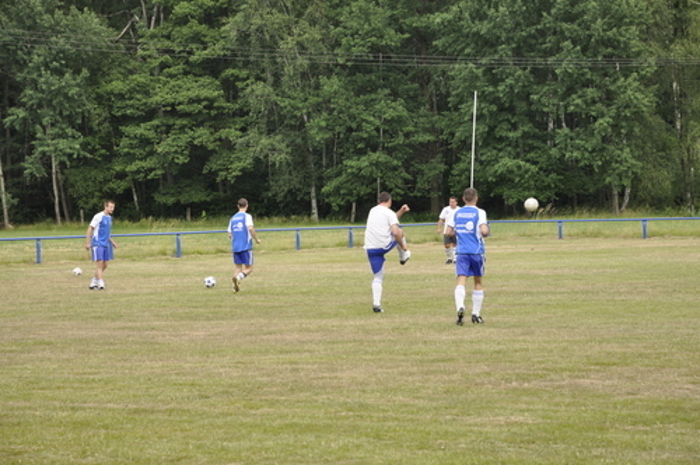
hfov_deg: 16.1
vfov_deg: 10.7
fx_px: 2476
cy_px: 232
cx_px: 350
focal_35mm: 128
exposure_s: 1/250
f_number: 8
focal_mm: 85
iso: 200
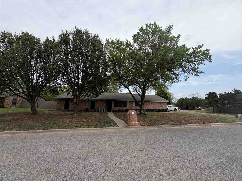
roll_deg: -0.9
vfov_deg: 85.6
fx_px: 98
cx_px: 121
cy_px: 90
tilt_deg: +9.6
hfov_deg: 102.1
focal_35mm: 14
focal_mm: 2.22
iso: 32
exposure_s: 1/770
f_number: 2.2
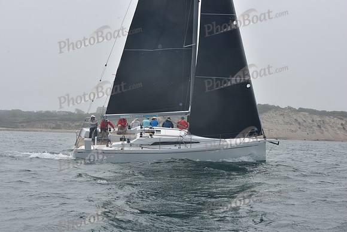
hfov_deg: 28.8
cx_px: 174
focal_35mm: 70
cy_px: 116
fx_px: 675
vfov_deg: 19.5
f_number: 11
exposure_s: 1/800
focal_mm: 70
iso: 250
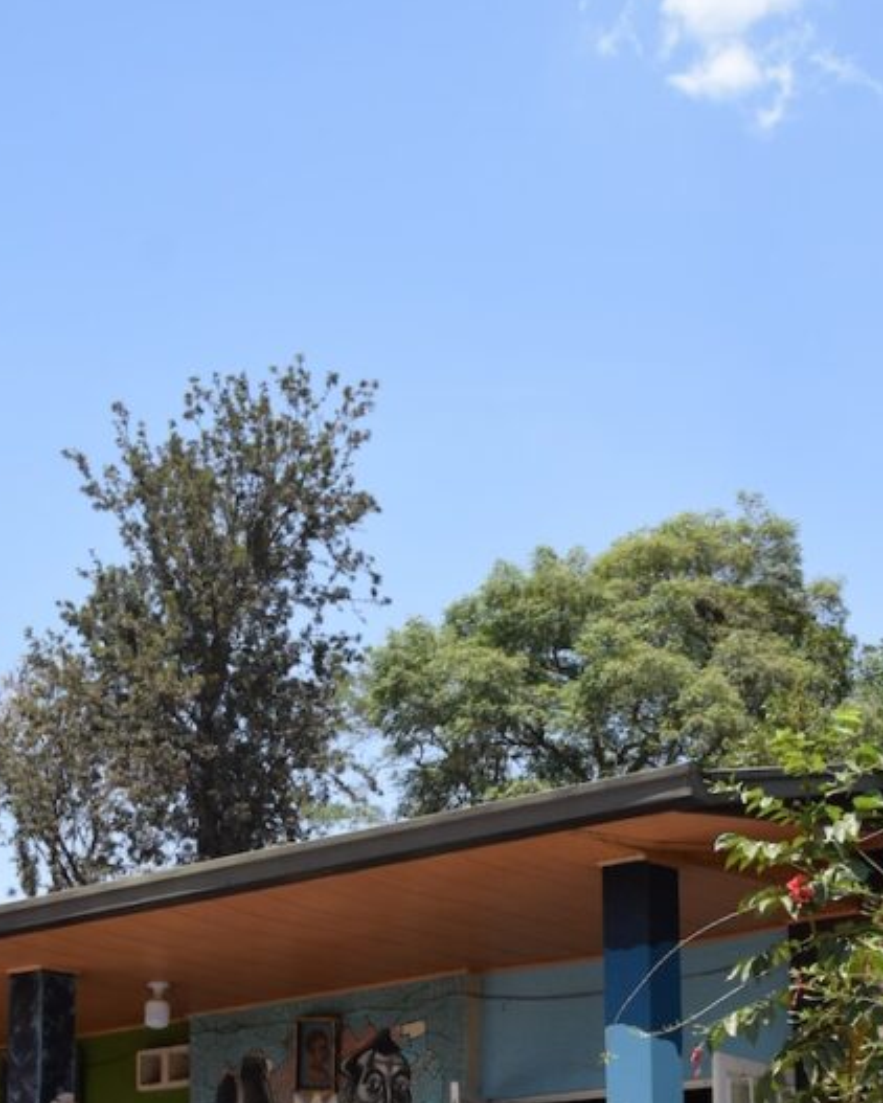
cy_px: 1049
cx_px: 514
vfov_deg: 28.6
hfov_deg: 24.2
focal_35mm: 63
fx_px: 2054
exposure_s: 1/350
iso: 200
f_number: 8
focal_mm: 23
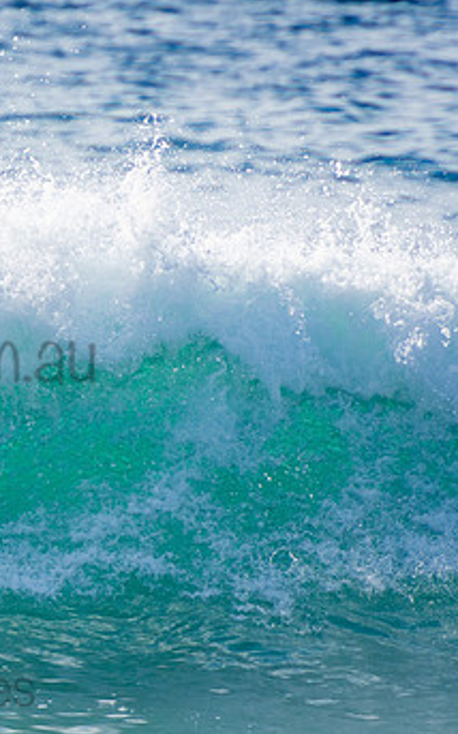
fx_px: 20696
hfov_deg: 1.3
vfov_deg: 2.0
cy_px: 333
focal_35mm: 1035
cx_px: -131
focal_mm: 400
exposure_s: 1/2000
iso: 320
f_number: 5.6
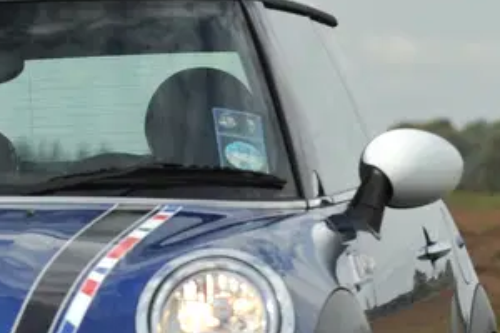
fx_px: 7222
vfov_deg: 2.6
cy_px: 269
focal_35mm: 520
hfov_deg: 4.0
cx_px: -67
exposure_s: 1/200
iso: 200
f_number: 5.6
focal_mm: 130
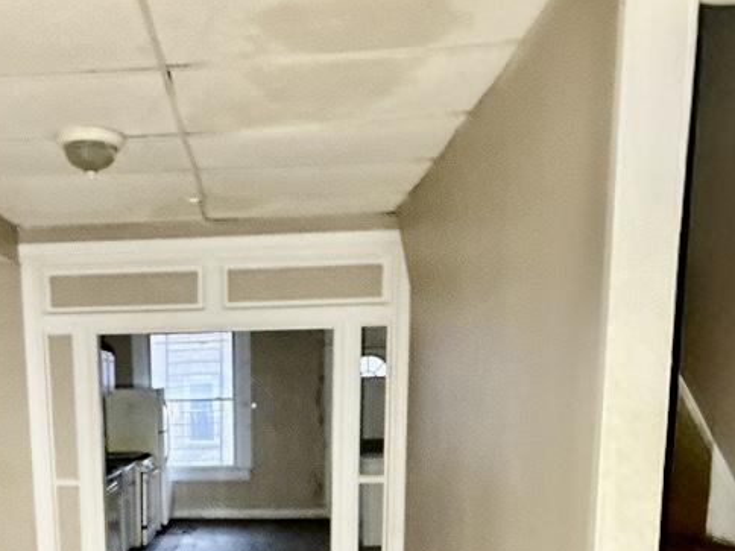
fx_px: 786
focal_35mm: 37
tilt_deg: -8.7
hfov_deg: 48.1
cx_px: 178
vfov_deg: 35.8
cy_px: 521
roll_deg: +2.4
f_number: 2.2
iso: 800
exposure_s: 1/60
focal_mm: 2.22
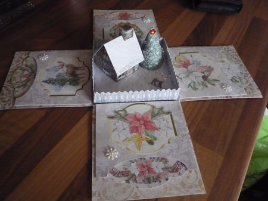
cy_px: 100
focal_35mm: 30
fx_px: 232
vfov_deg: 46.8
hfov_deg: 60.0
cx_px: 134
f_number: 3.3
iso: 800
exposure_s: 1/8
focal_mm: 5.2
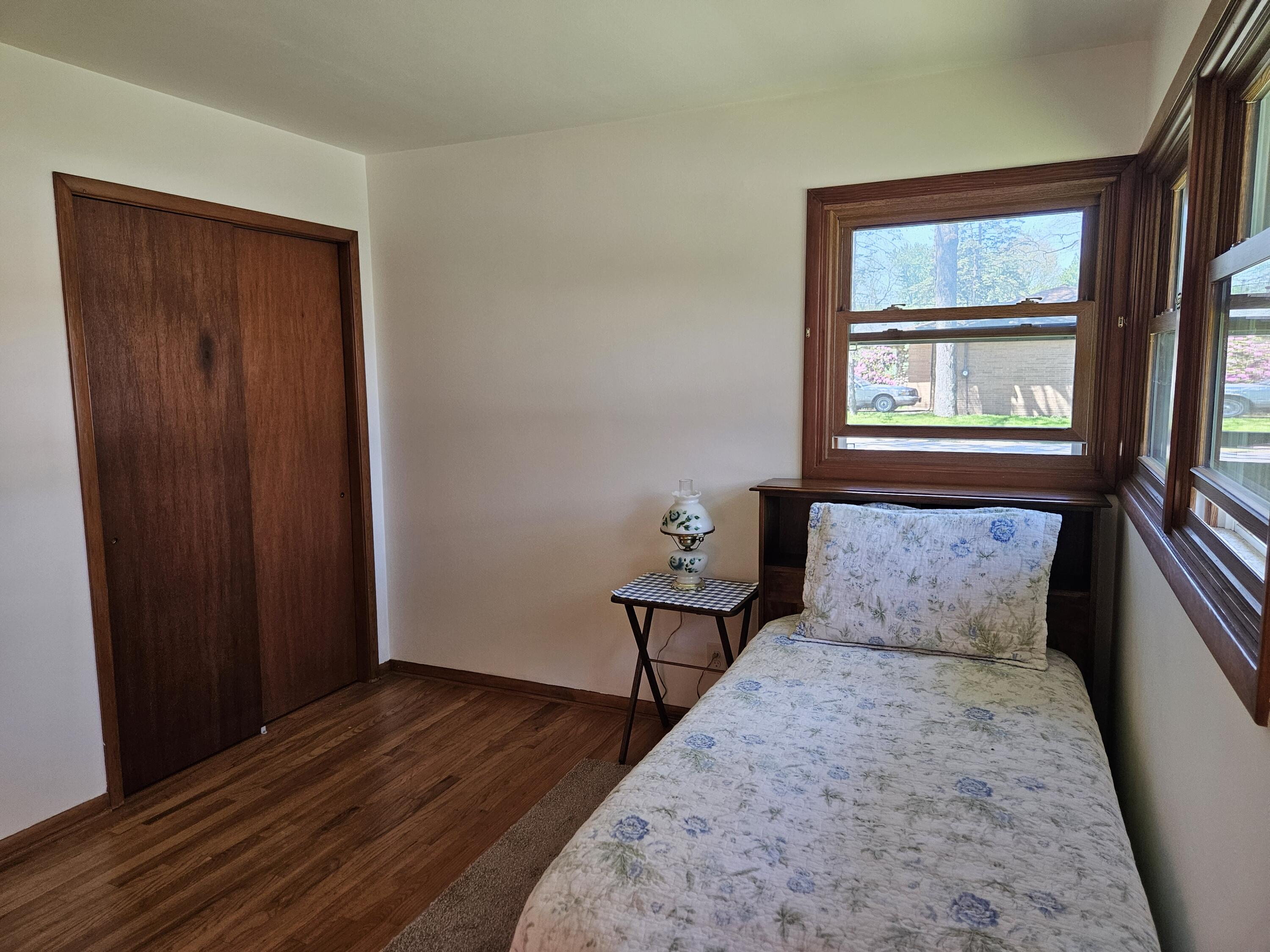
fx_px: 844
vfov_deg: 58.9
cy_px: 476
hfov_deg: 73.9
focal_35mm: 23
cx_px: 635
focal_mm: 5.4
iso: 200
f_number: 1.8
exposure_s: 1/120
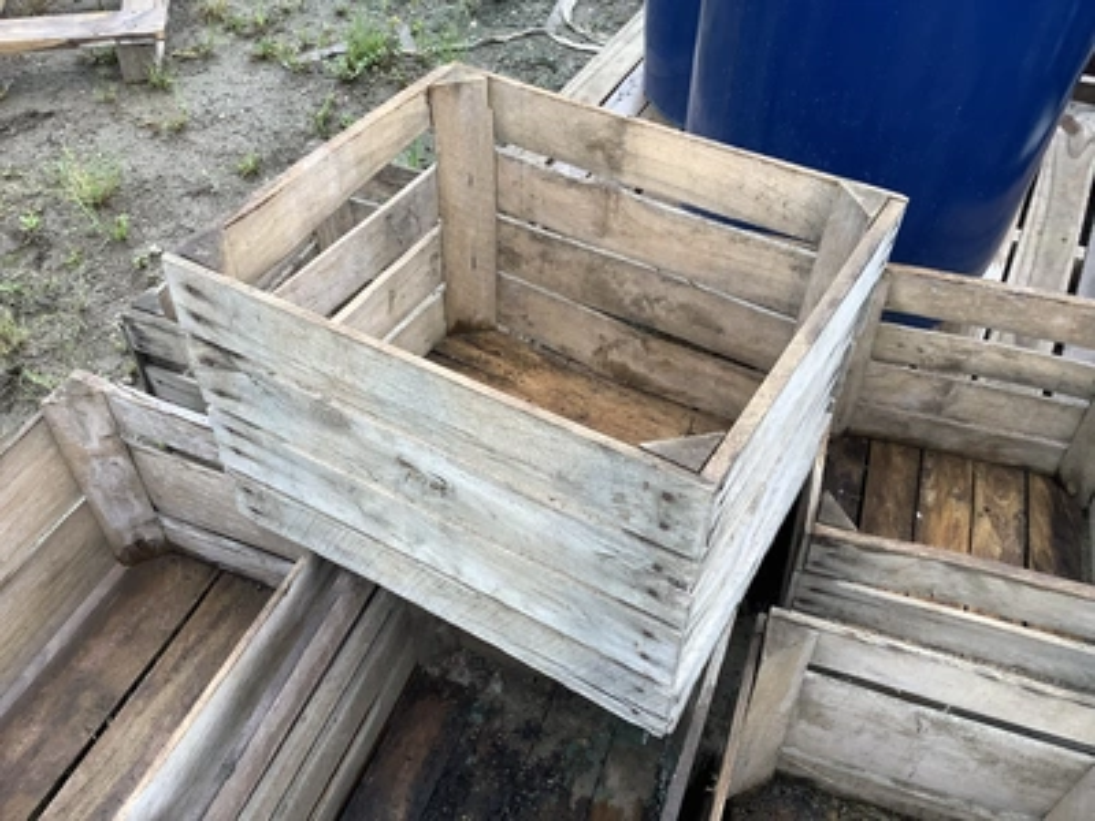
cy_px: 410
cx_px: 548
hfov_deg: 58.4
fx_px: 981
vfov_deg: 45.4
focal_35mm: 31
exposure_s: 1/120
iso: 40
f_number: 2.4
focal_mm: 3.3
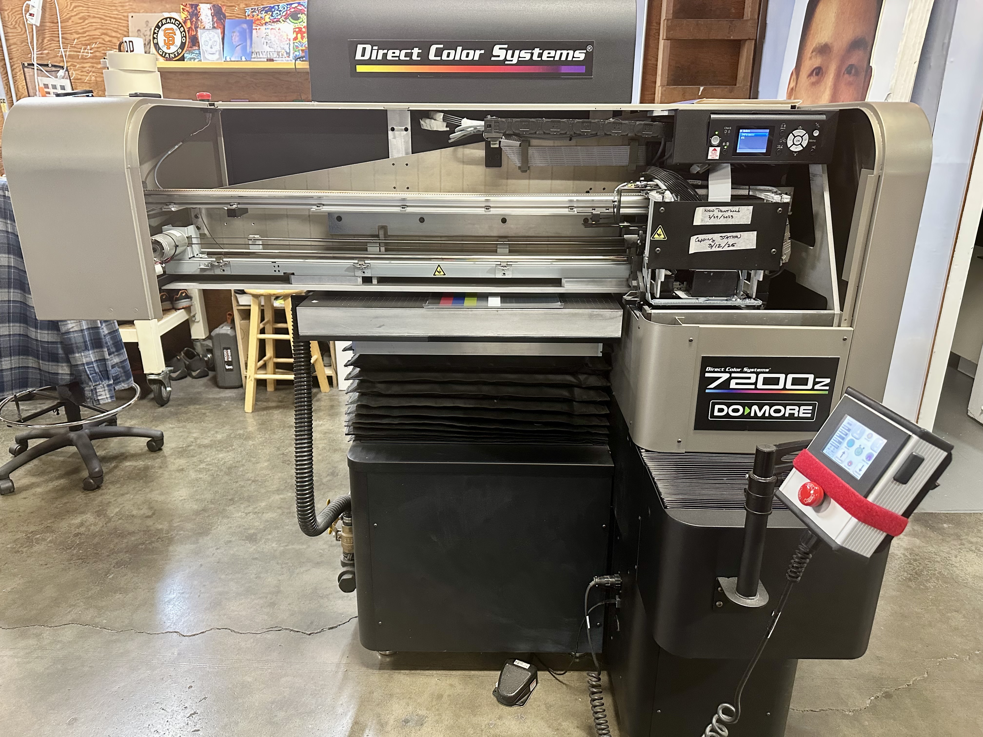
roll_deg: -0.6
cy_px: 368
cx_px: 492
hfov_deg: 71.6
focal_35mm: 24
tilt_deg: -17.5
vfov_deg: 56.8
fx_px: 682
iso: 400
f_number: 1.78
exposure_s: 1/60
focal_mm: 6.86
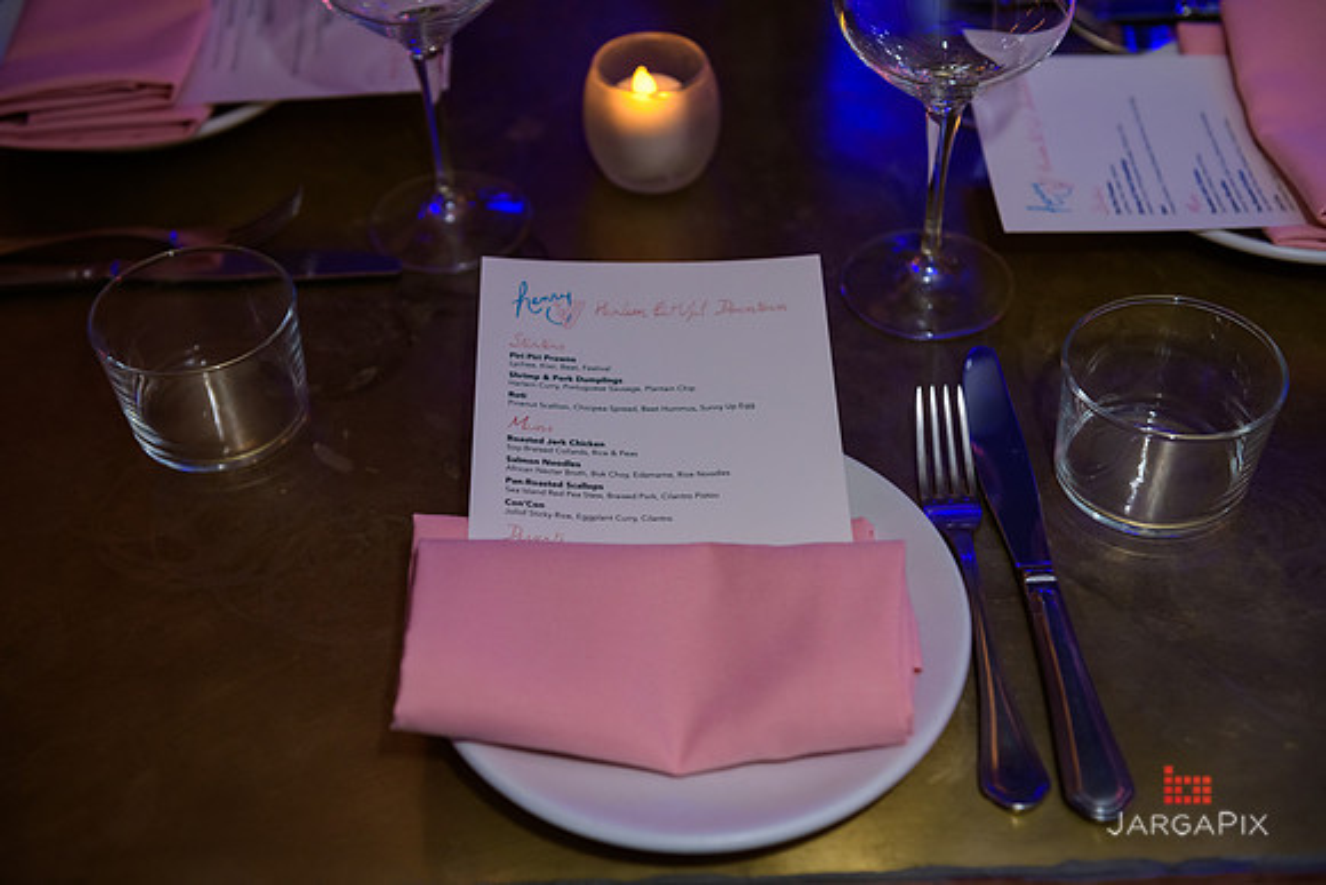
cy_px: 442
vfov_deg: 28.1
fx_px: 1768
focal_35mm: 48
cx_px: 663
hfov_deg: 41.1
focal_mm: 48
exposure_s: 1/125
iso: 1000
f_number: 3.2
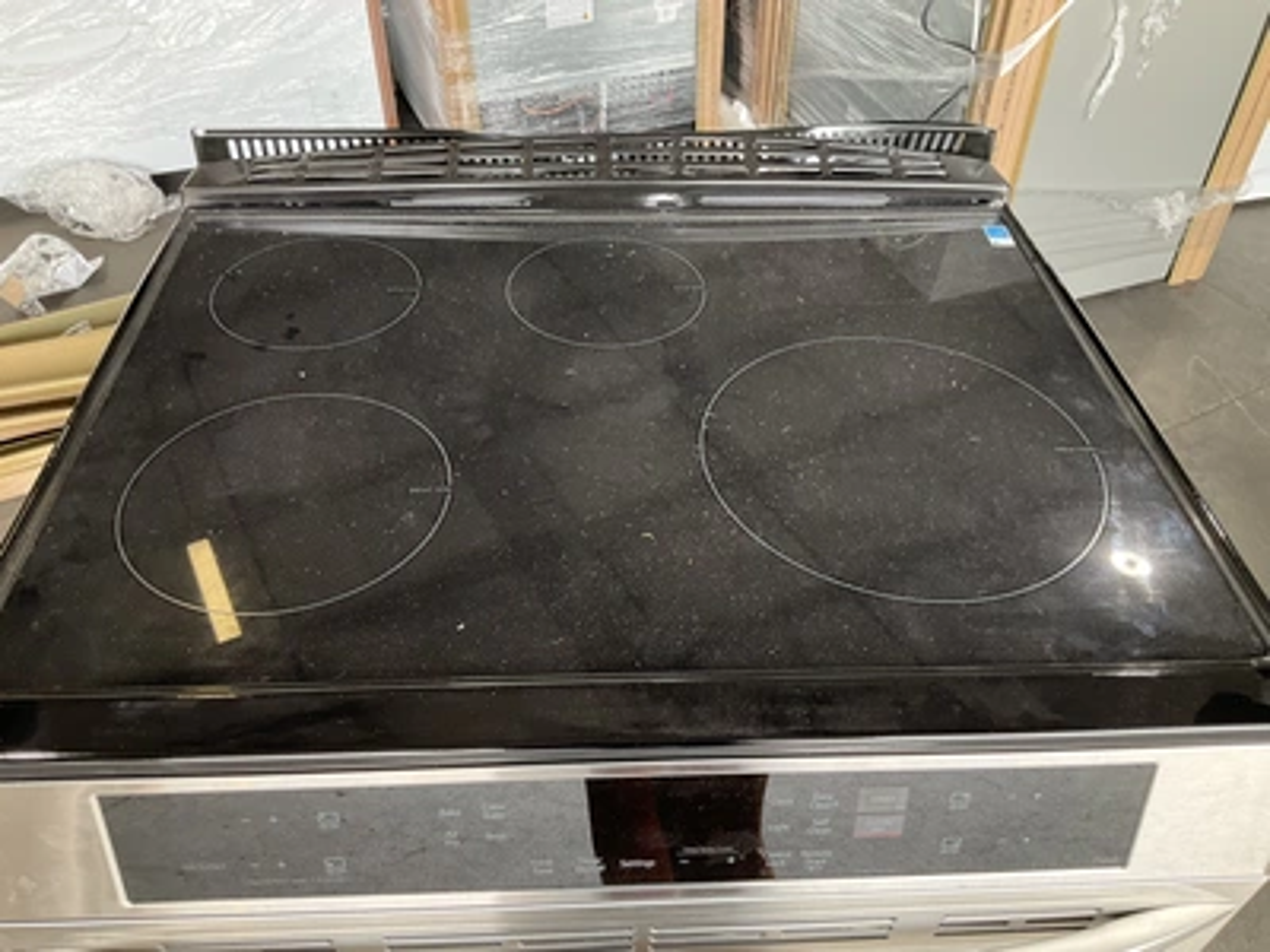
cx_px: 635
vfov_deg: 48.2
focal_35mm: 29
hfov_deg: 61.7
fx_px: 1064
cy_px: 476
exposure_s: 1/69
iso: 64
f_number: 1.8
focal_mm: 3
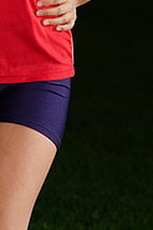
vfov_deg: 4.0
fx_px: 3283
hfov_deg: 2.7
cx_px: -11
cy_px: -72
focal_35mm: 514
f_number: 9
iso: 400
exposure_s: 1/125
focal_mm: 164
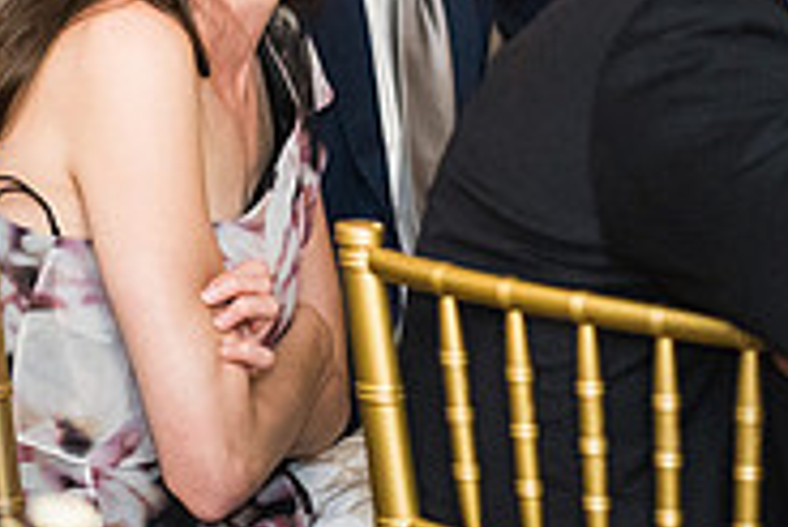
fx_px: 4841
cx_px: 266
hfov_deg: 9.3
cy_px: -62
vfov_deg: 6.2
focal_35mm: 221
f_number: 2.8
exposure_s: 1/200
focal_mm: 70
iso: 2500
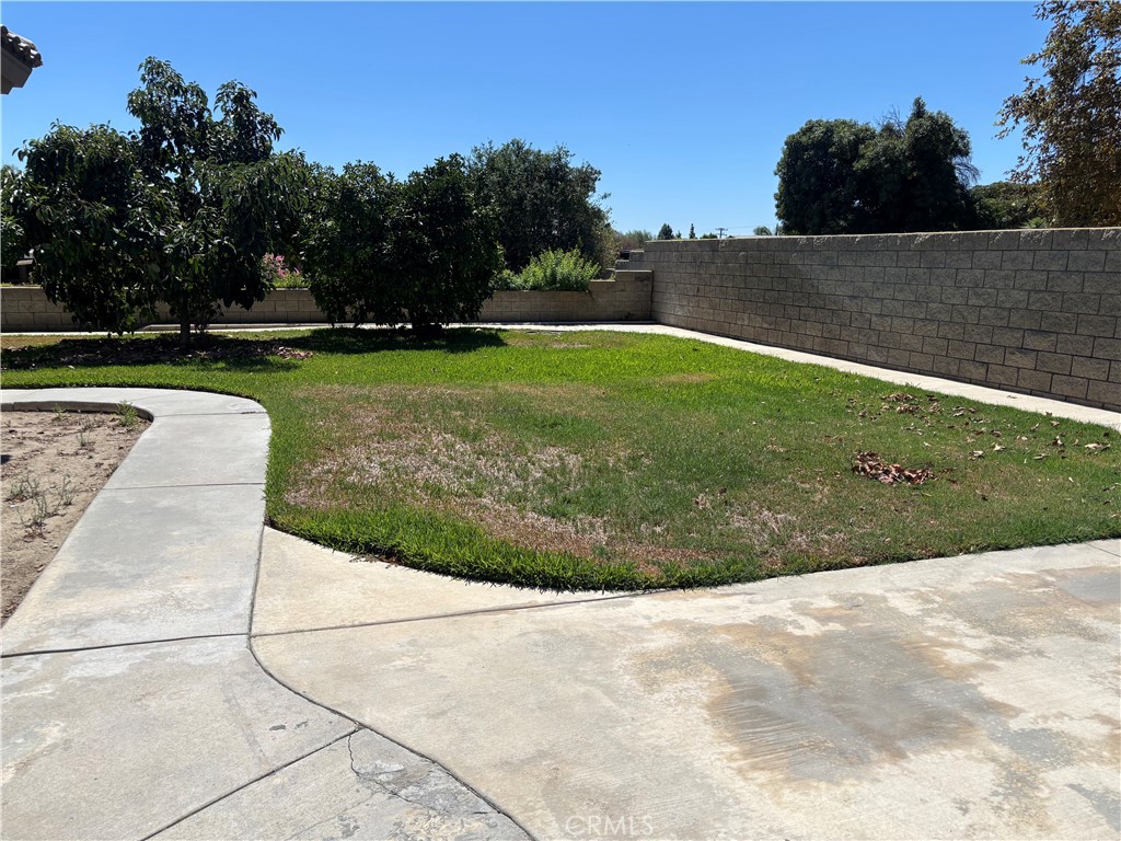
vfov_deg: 53.1
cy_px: 420
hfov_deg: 67.3
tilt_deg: -12.6
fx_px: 842
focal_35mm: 26
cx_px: 560
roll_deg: -1.9
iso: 50
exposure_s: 1/5348
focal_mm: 5.96
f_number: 1.6
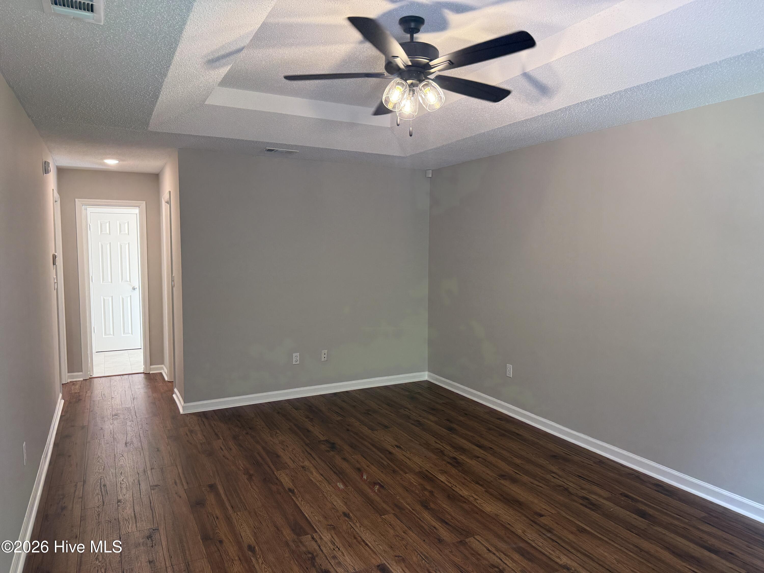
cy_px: 286
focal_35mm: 24
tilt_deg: -5.0
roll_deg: -0.2
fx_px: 530
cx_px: 382
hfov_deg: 71.6
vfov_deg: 56.8
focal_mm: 6.76
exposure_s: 1/120
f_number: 1.78
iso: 250
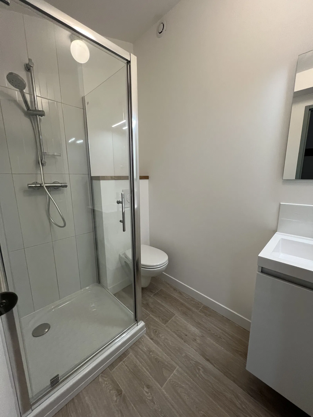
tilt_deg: -12.0
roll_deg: +0.7
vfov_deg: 106.2
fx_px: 157
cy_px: 208
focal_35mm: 13
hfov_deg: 89.9
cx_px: 156
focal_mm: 1.57
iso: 200
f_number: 1.8
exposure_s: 1/100
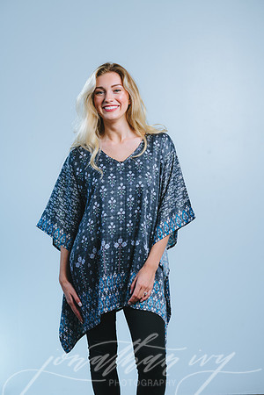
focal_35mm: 85
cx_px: 132
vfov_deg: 23.9
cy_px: 198
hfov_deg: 16.1
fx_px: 935
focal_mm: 85
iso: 100
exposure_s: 1/160
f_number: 4
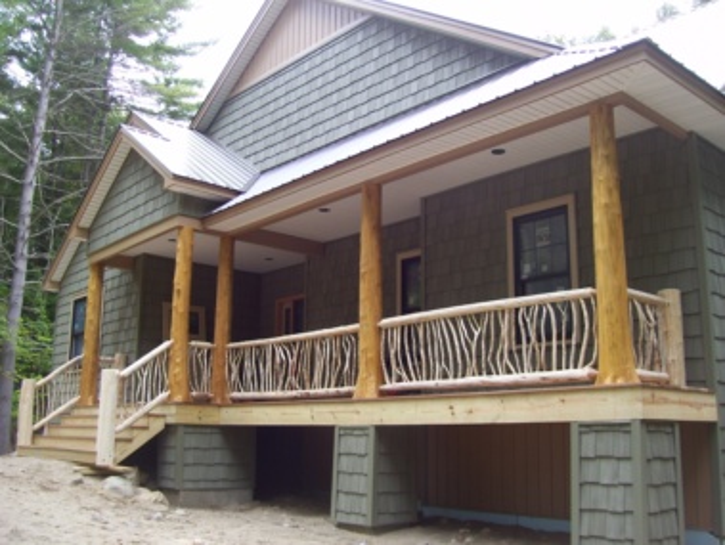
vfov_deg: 39.7
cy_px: 272
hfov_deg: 51.3
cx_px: 362
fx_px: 755
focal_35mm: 36
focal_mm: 6
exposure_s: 1/50
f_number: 2.7
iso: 80
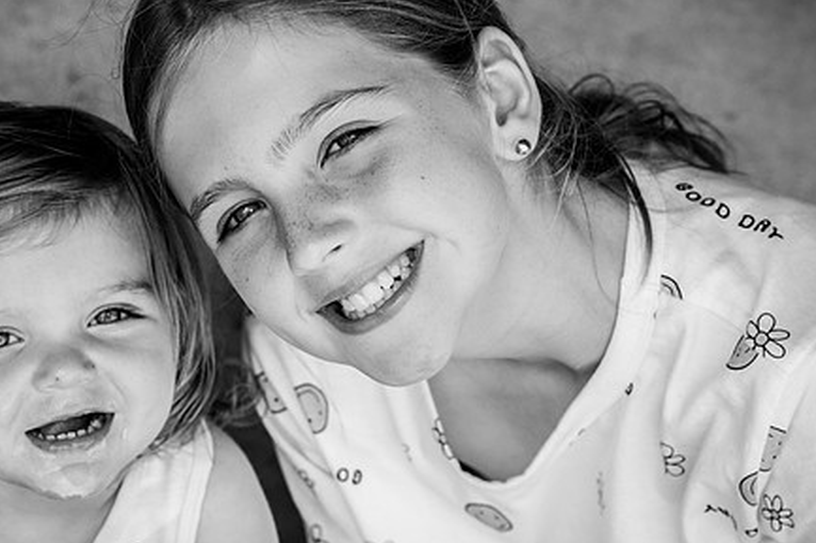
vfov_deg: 12.0
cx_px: 300
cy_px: 250
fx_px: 2582
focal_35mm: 114
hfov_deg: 17.9
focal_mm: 85
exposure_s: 1/320
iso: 640
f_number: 6.3
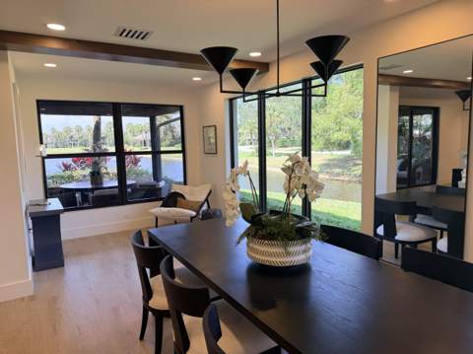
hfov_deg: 71.7
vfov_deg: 56.7
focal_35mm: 24
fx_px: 328
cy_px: 177
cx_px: 236
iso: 80
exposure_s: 1/209
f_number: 1.78
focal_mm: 6.76
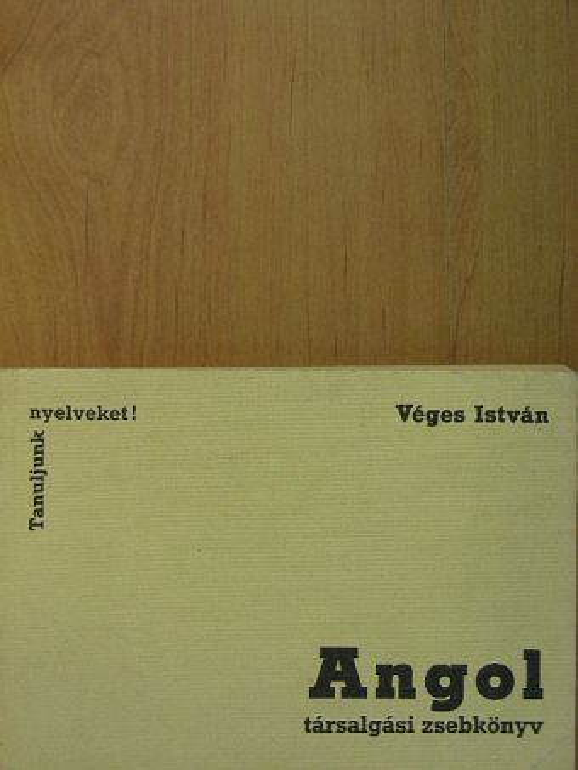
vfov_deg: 27.8
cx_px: 289
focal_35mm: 70
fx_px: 1558
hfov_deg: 21.0
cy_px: 385
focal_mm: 11.7
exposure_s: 1/32.7
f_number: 3.5
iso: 113
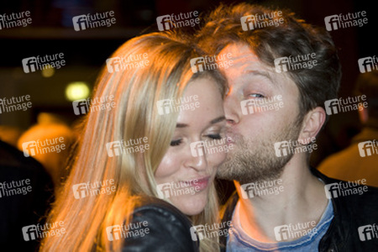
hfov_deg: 32.4
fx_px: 651
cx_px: 189
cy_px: 126
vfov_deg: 21.9
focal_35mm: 62
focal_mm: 62
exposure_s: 1/25
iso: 1000
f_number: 3.2
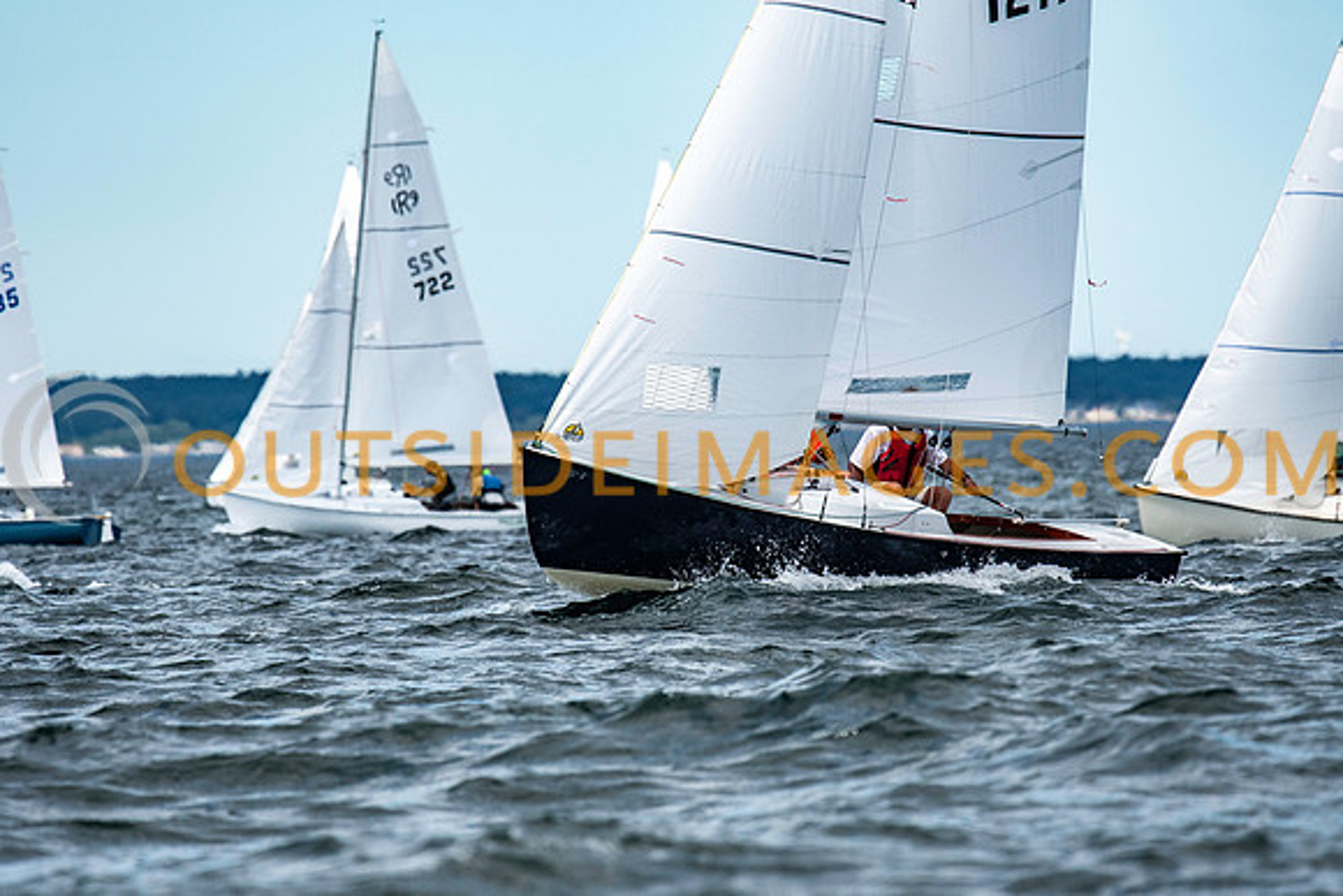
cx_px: 672
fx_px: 16791
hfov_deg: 4.6
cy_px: 448
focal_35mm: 450
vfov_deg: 3.1
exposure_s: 1/5000
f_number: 5
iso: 500
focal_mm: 300
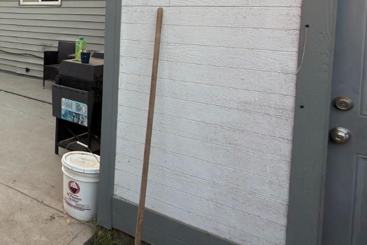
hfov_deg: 43.6
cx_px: -26
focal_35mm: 35
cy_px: 29
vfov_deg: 35.8
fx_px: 357
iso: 50
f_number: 2.2
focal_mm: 2.22
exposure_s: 1/164
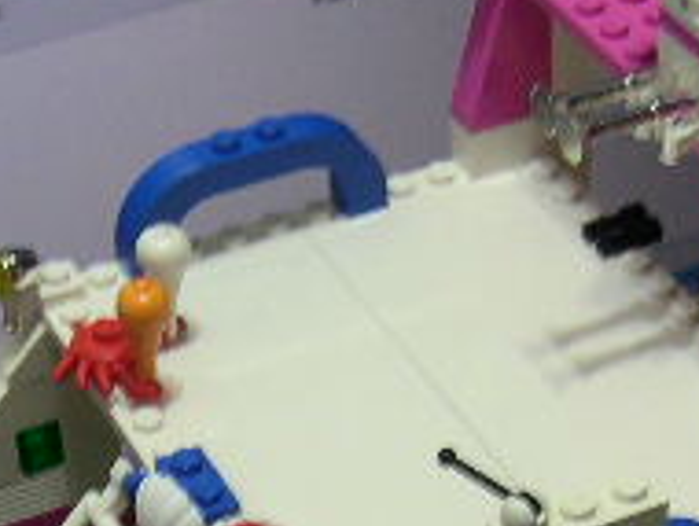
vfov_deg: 11.4
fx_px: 2588
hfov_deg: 15.4
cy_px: 625
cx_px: 394
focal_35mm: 128
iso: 100
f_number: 2.8
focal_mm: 6
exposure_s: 1/12
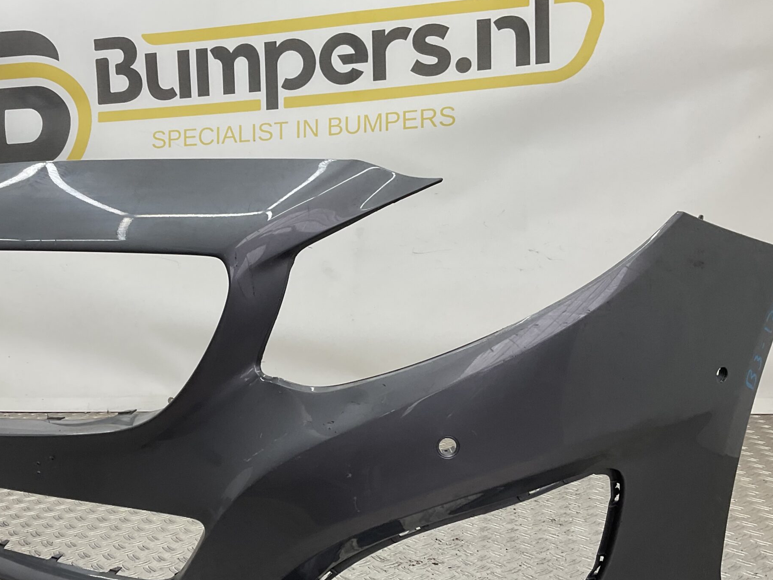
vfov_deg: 35.0
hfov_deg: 45.3
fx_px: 915
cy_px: 356
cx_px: 278
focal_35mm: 41
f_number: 1.8
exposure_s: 1/120
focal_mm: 3
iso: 25
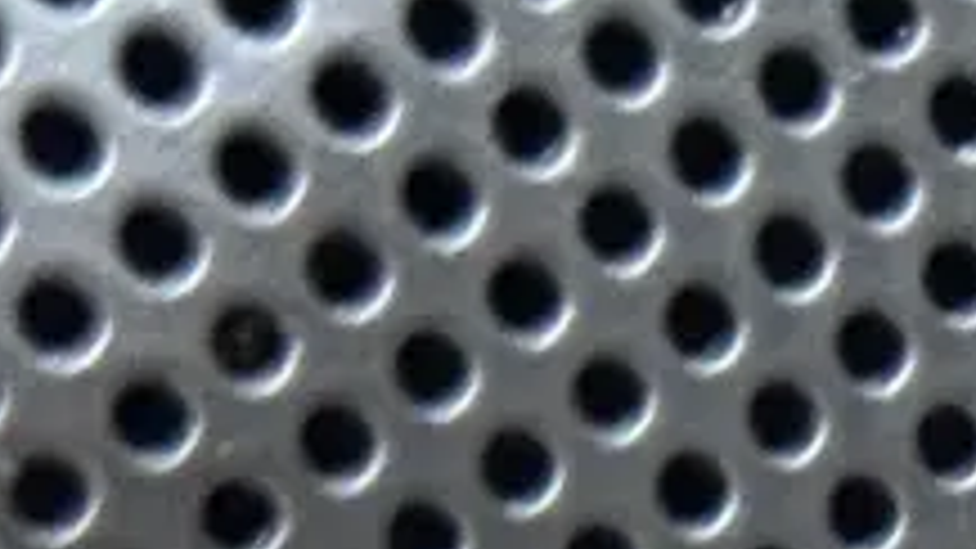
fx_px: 8979
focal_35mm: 347
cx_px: 2968
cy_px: 2223
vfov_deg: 3.3
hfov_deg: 5.8
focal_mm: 6.76
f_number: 1.78
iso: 250
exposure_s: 1/60
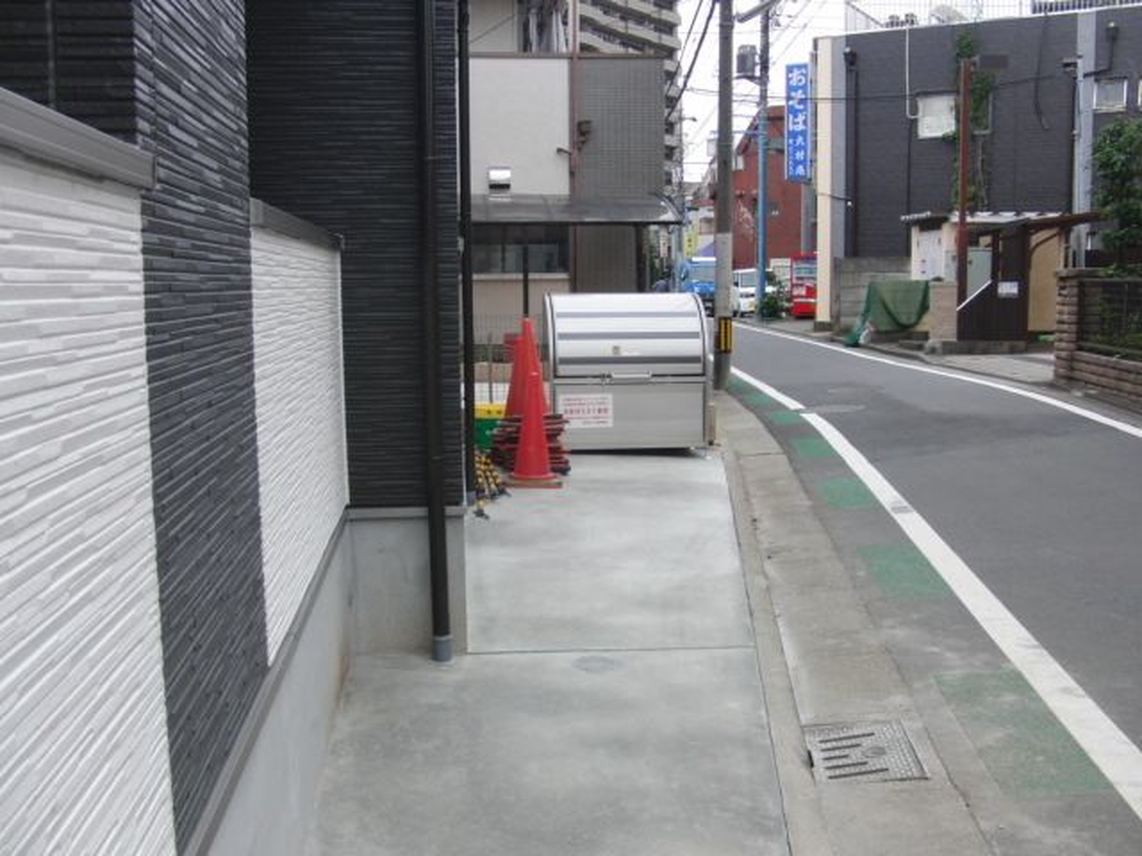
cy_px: 428
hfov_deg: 50.1
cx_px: 571
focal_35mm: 37
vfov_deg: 38.7
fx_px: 1221
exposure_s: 1/400
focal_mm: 6.42
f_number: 3.6
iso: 100
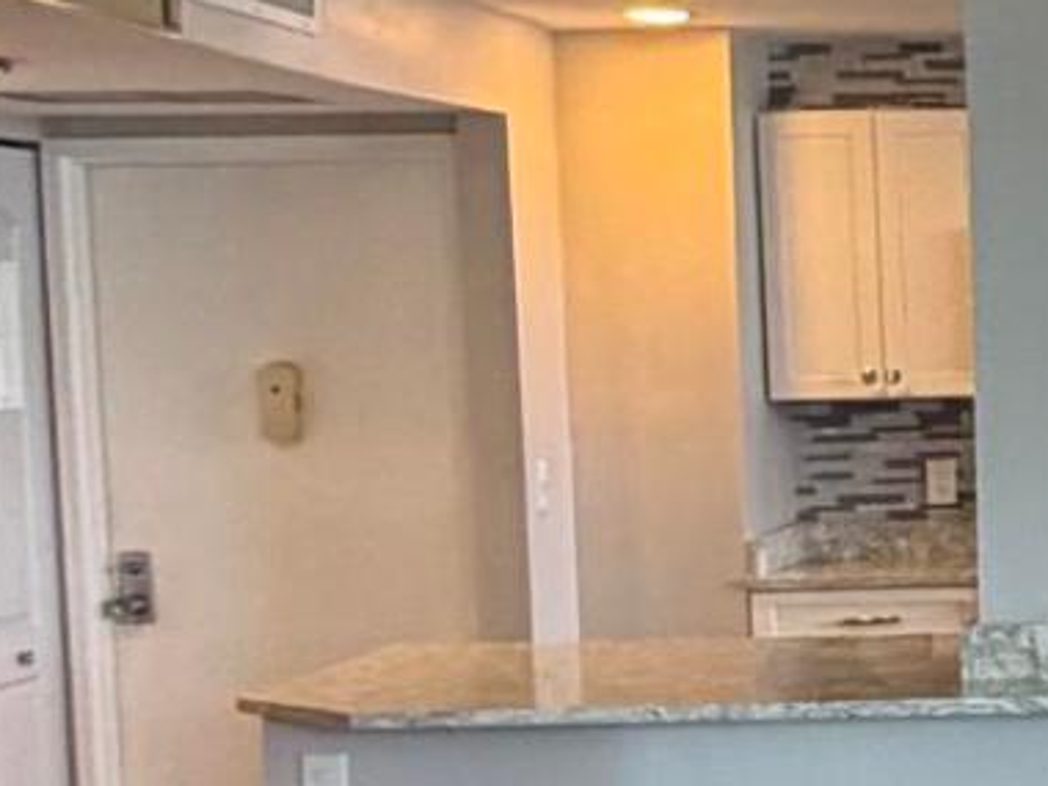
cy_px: 568
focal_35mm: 106
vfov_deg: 13.9
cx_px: 1704
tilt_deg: -4.8
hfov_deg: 16.4
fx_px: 3209
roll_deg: +1.1
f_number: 2.2
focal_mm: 2.22
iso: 200
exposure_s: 1/121
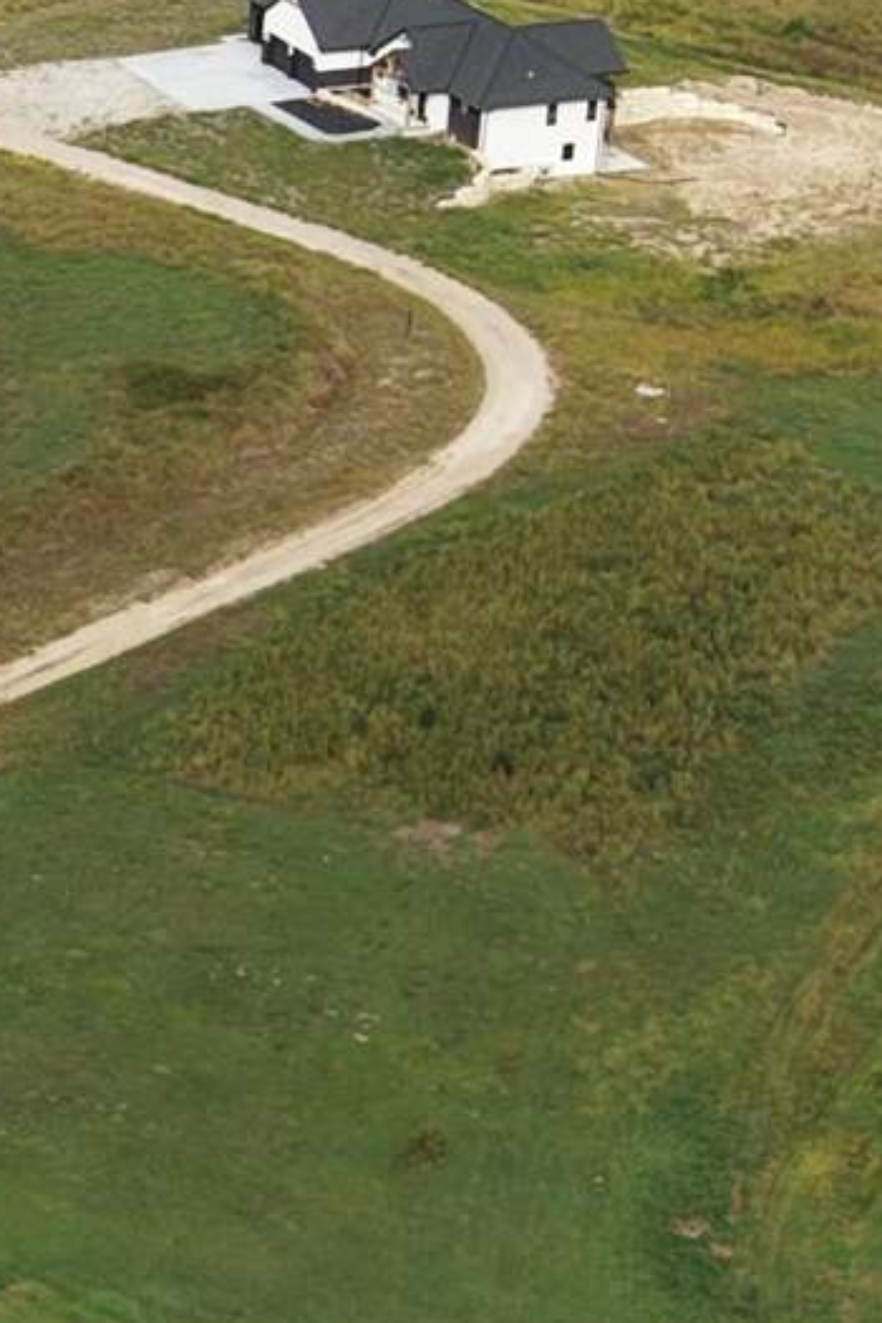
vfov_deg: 14.1
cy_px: 670
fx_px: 5365
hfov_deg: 9.0
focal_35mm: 146
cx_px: -680
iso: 100
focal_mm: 8.67
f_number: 1.8
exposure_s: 1/2500
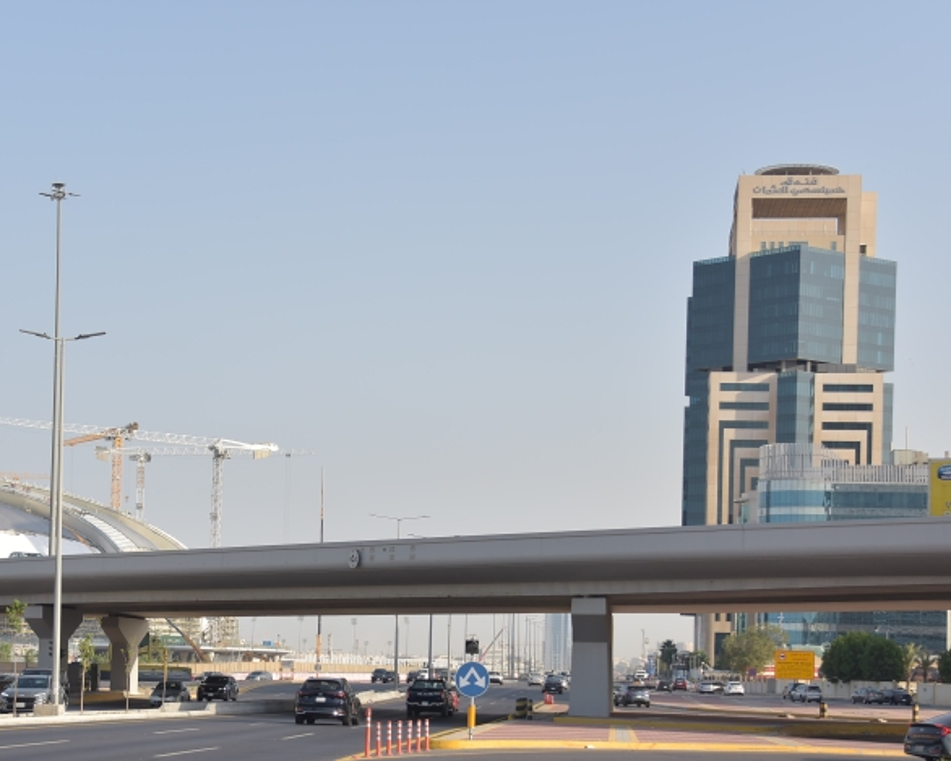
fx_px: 2477
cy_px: 537
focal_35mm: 88
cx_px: 398
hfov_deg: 21.7
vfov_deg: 17.4
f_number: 4.5
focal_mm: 55
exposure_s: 1/320
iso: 64
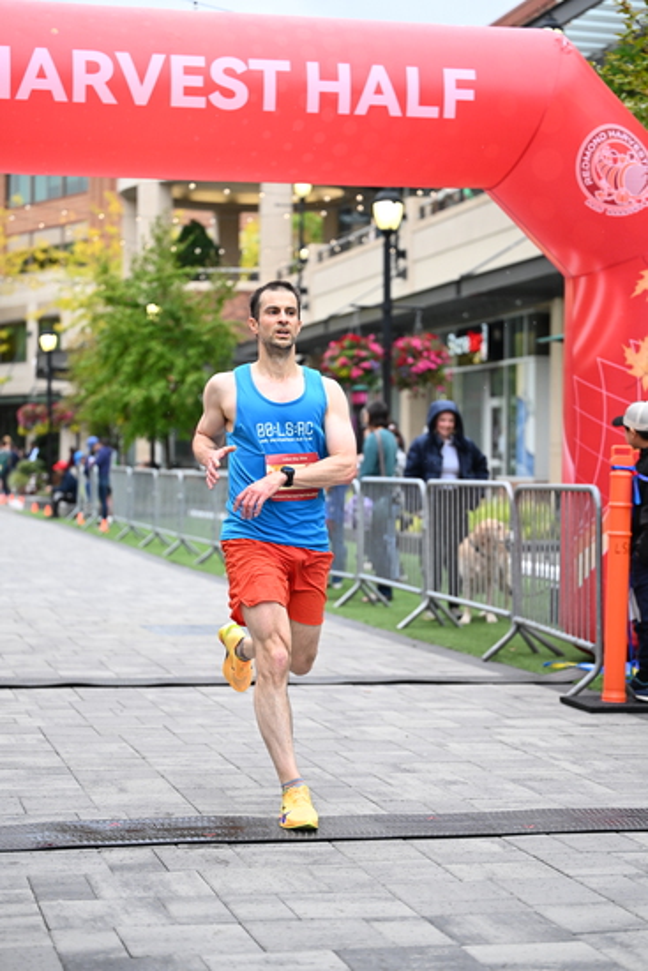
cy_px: 486
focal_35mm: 70
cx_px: 324
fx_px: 1889
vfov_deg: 28.8
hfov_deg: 19.5
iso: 1600
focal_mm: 70
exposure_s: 1/1600
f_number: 2.8
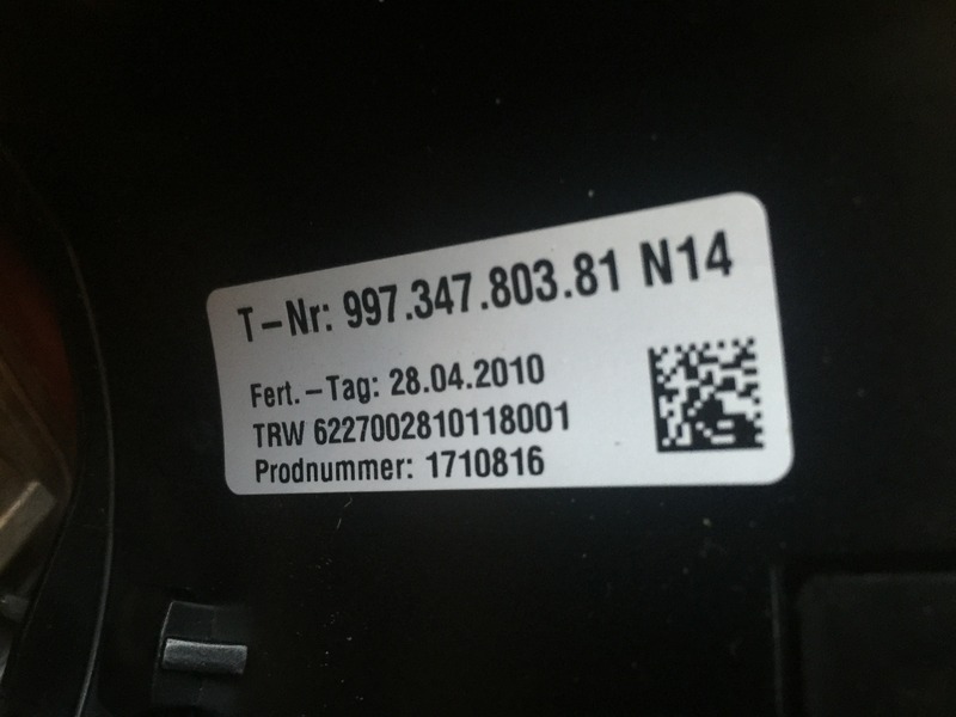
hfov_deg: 61.7
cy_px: 358
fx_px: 801
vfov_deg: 48.2
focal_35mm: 29
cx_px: 478
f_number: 2.2
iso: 125
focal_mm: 4.15
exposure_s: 1/8
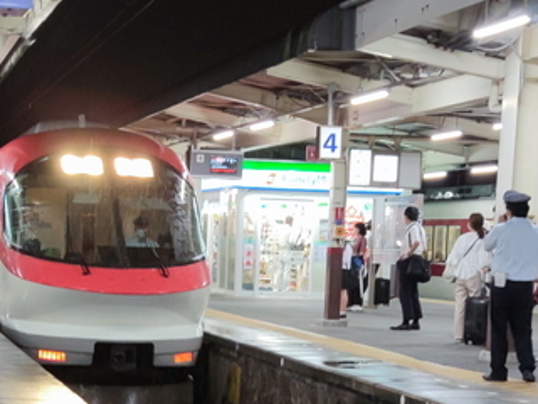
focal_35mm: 90
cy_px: 463
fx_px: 1399
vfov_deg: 15.9
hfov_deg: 21.7
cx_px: 224
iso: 231
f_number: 1.69
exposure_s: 1/60
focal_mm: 6.72
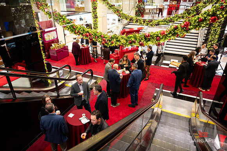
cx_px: 114
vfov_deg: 53.0
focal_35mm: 24
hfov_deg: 73.6
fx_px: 152
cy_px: 76
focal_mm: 24
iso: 1000
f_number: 3.2
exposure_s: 1/160
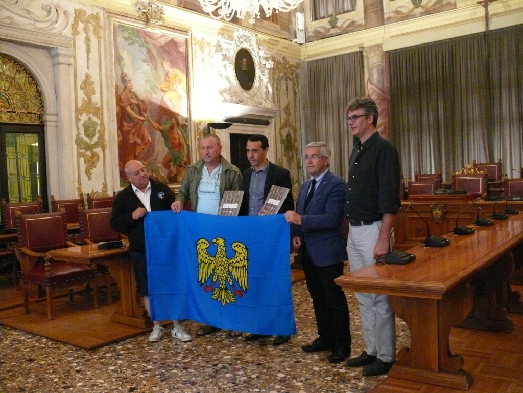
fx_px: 529
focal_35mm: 35
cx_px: 262
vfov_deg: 40.7
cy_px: 196
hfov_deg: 52.6
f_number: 2.8
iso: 800
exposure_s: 1/20
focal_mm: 7.4
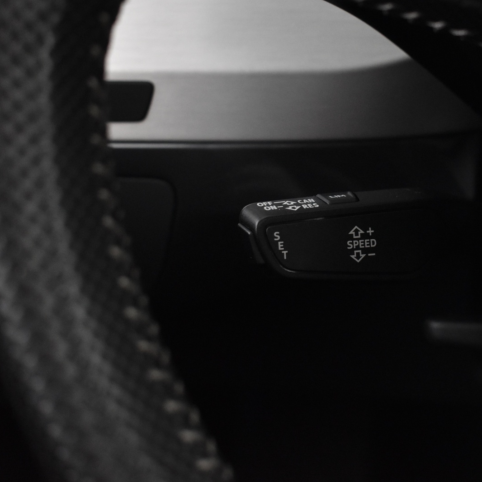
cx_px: 333
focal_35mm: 62
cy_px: 239
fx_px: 977
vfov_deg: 27.7
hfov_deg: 27.5
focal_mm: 32
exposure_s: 1/25
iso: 3200
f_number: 4.5
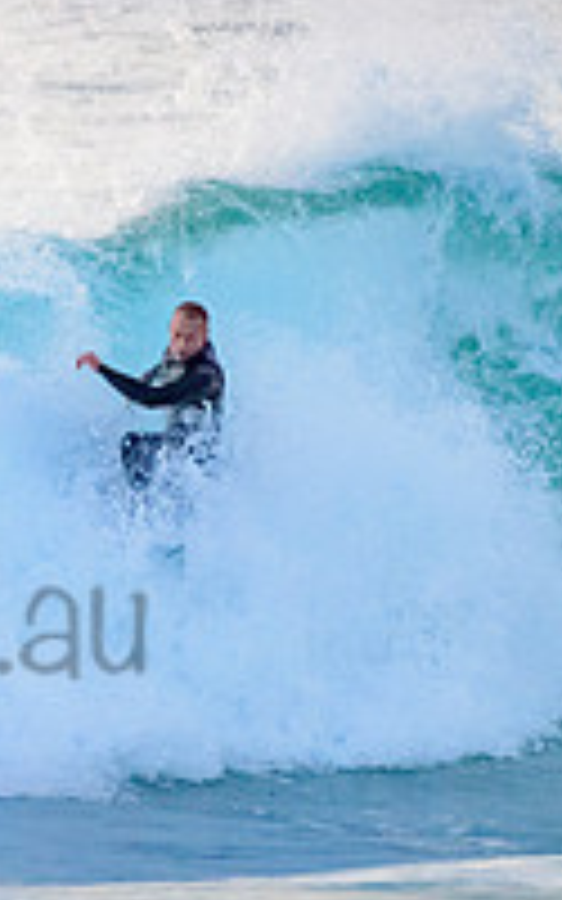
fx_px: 44405
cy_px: 376
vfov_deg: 1.2
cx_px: -34
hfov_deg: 0.7
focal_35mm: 1812
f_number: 5.6
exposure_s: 1/2000
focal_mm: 500
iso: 1600
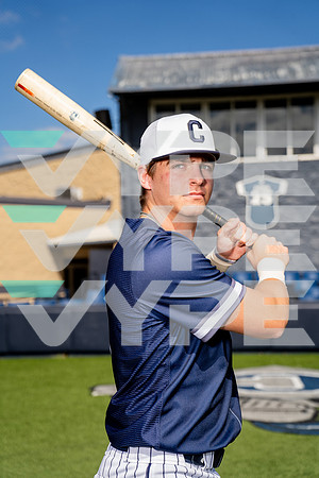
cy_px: 239
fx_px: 824
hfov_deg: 21.9
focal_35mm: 62
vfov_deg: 32.4
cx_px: 160
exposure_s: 1/1250
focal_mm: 62
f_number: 4
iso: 100
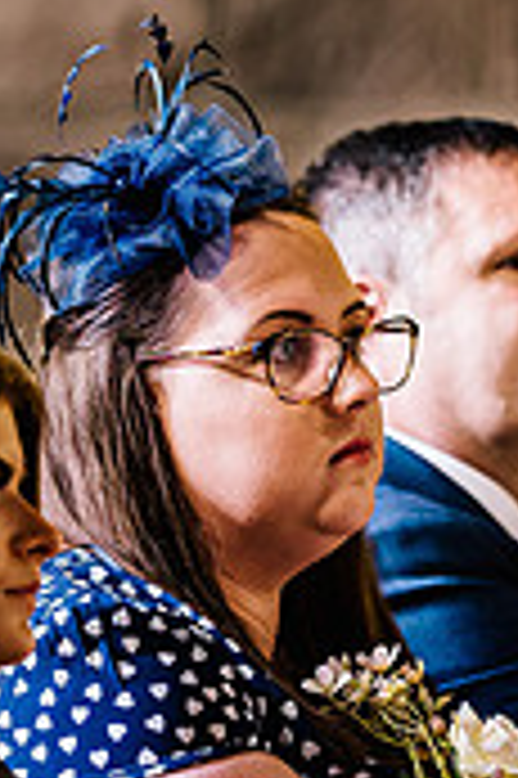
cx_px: 396
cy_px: 533
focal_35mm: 454
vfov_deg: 4.5
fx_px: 9818
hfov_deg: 3.0
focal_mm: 135
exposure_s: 1/160
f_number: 2.5
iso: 1250
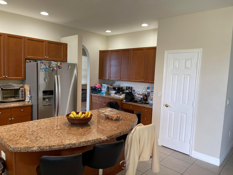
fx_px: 168
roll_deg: -2.3
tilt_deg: -6.2
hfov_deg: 69.4
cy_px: 88
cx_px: 116
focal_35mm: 25
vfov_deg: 54.9
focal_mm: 5.1
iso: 125
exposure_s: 1/120
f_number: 1.6
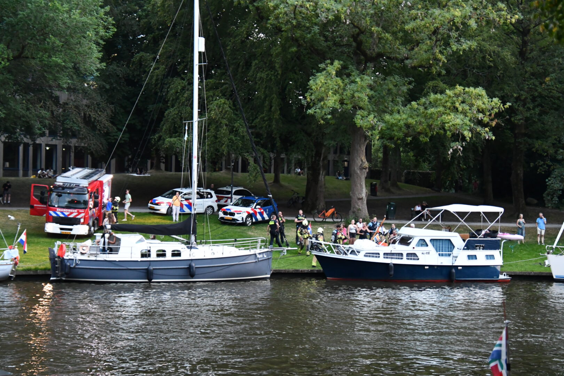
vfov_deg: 18.2
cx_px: 282
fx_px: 1175
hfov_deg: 27.0
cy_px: 188
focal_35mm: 75
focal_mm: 50
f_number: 4.5
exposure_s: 1/125
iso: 3200
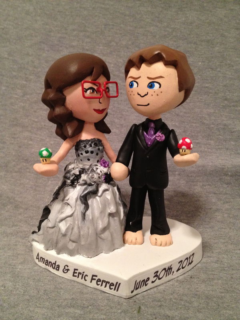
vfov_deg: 52.6
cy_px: 160
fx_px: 324
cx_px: 120
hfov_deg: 40.7
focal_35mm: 35
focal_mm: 4.28
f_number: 2.4
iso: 320
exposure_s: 1/20
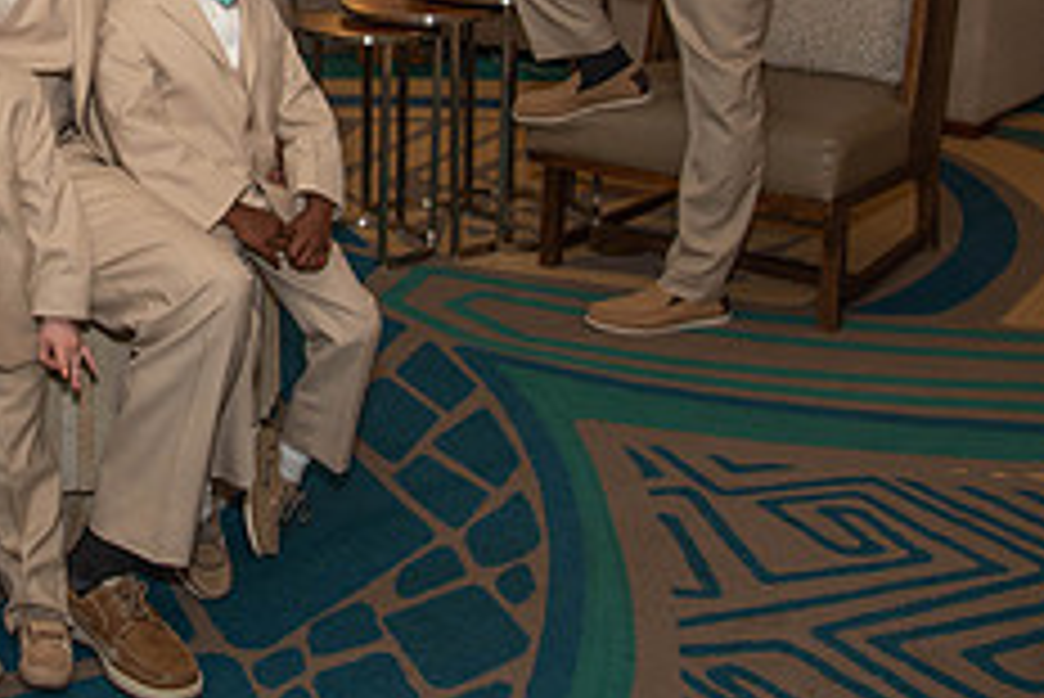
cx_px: 76
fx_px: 1741
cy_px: -7
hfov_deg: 31.6
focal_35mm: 60
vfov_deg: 21.8
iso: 400
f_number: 4
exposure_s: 1/320
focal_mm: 24
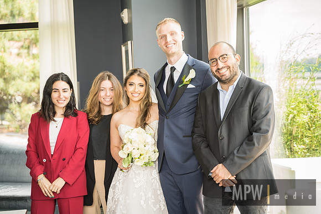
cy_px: 107
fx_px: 669
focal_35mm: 75
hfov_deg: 27.0
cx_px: 160
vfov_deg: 18.2
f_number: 3.2
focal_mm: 75
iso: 160
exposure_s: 1/80
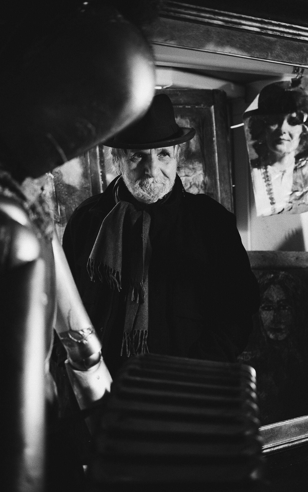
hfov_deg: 35.3
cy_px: 244
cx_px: 157
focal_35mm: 36
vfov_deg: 54.0
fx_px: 484
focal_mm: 35
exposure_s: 1/60
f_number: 2.8
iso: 2500
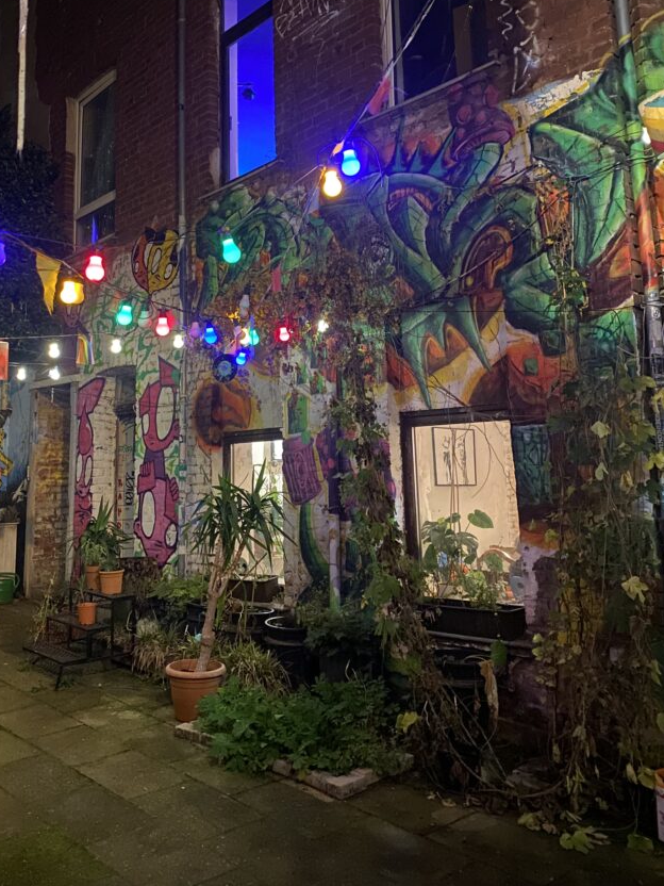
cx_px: 277
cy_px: 342
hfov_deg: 44.0
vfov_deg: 56.3
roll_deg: +0.3
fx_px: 818
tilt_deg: +10.5
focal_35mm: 32
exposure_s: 1/8
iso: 800
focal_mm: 4.25
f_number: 1.8
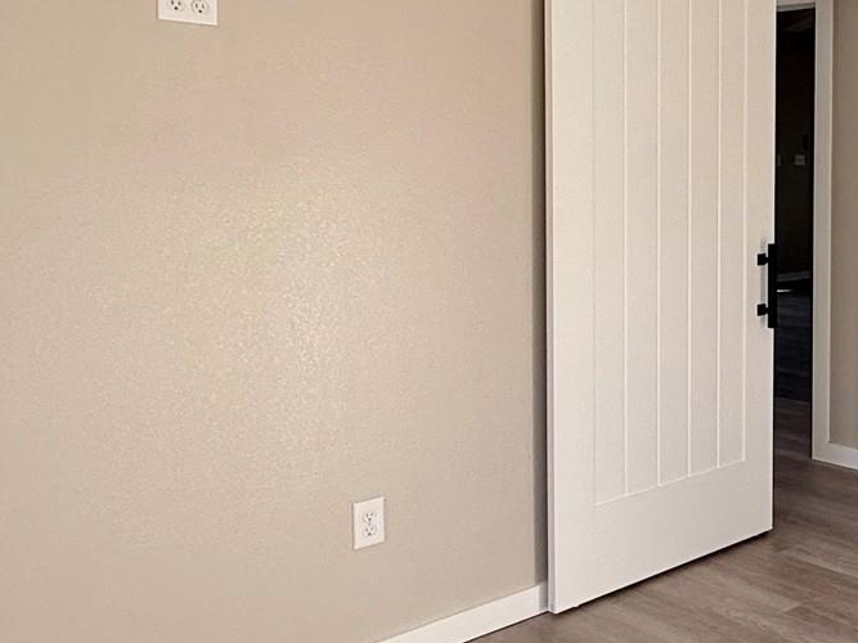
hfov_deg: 37.1
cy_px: 225
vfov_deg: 33.3
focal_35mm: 43
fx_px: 1066
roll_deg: -1.3
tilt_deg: -3.6
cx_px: 935
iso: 64
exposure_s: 1/217
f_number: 2.2
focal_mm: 2.22
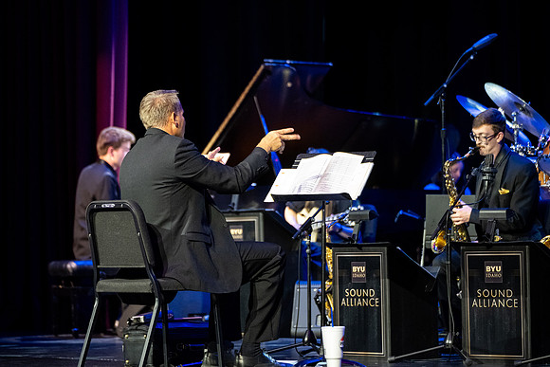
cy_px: 160
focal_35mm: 159
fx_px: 2428
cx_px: 239
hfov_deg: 12.9
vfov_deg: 8.6
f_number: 2.8
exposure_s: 1/125
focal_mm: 140
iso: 3200
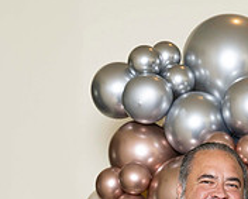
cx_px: 329
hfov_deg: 5.4
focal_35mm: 354
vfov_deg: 4.4
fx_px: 2600
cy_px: 280
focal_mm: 95
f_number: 5.6
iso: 250
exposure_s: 1/200
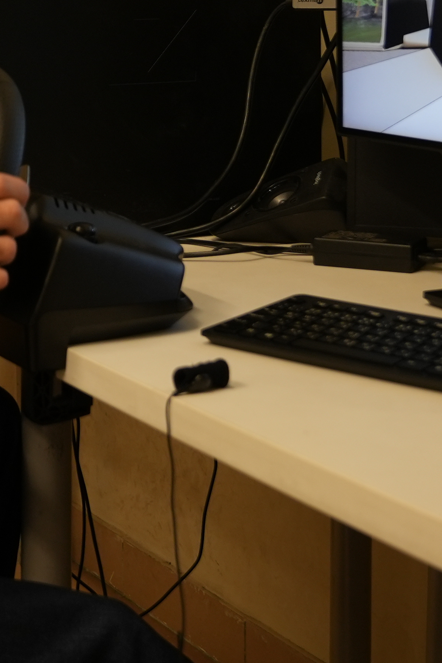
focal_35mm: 96
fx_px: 1768
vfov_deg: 20.6
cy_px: 1
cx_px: -23
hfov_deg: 14.0
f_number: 3.2
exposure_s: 1/50
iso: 400
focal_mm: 24
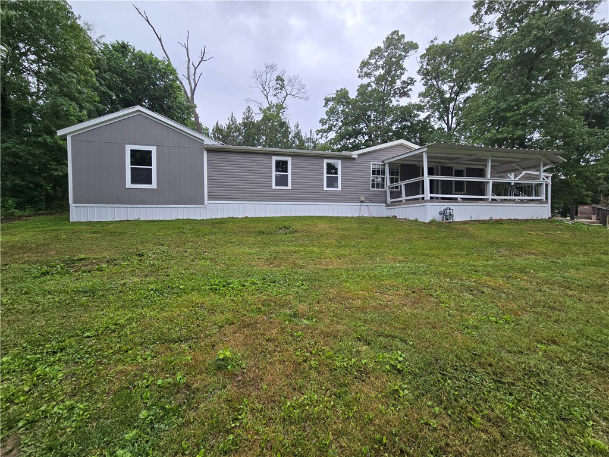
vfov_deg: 89.9
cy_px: 228
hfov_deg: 106.2
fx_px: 229
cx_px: 304
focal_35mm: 13
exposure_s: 1/60
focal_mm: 2.2
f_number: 2.2
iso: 50
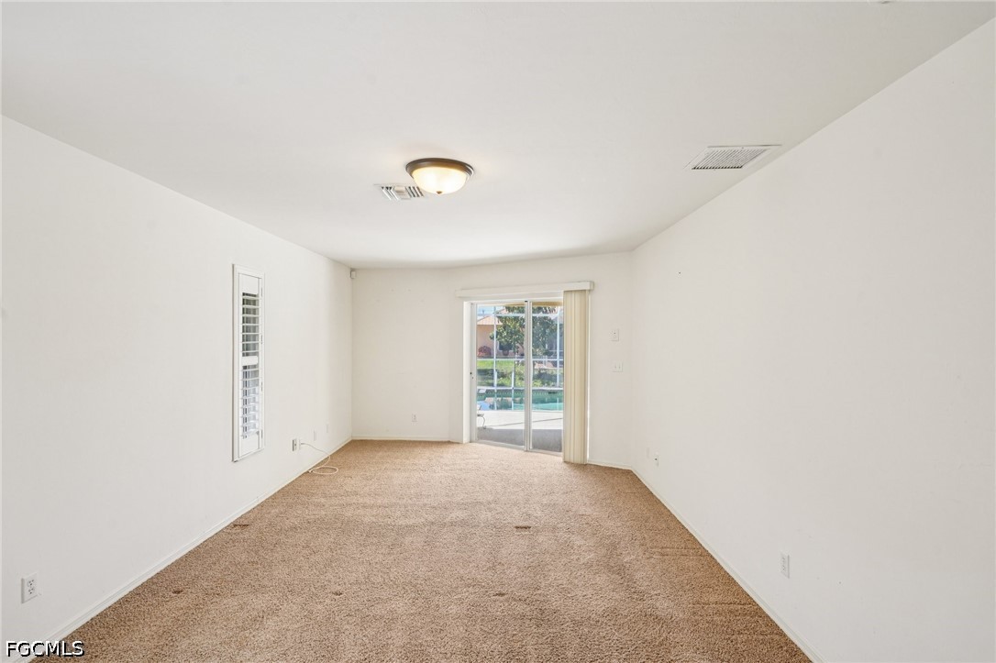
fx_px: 512
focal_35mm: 18
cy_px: 332
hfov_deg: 88.5
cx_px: 498
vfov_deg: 65.9
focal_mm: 18.5
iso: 400
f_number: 8
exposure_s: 1/20
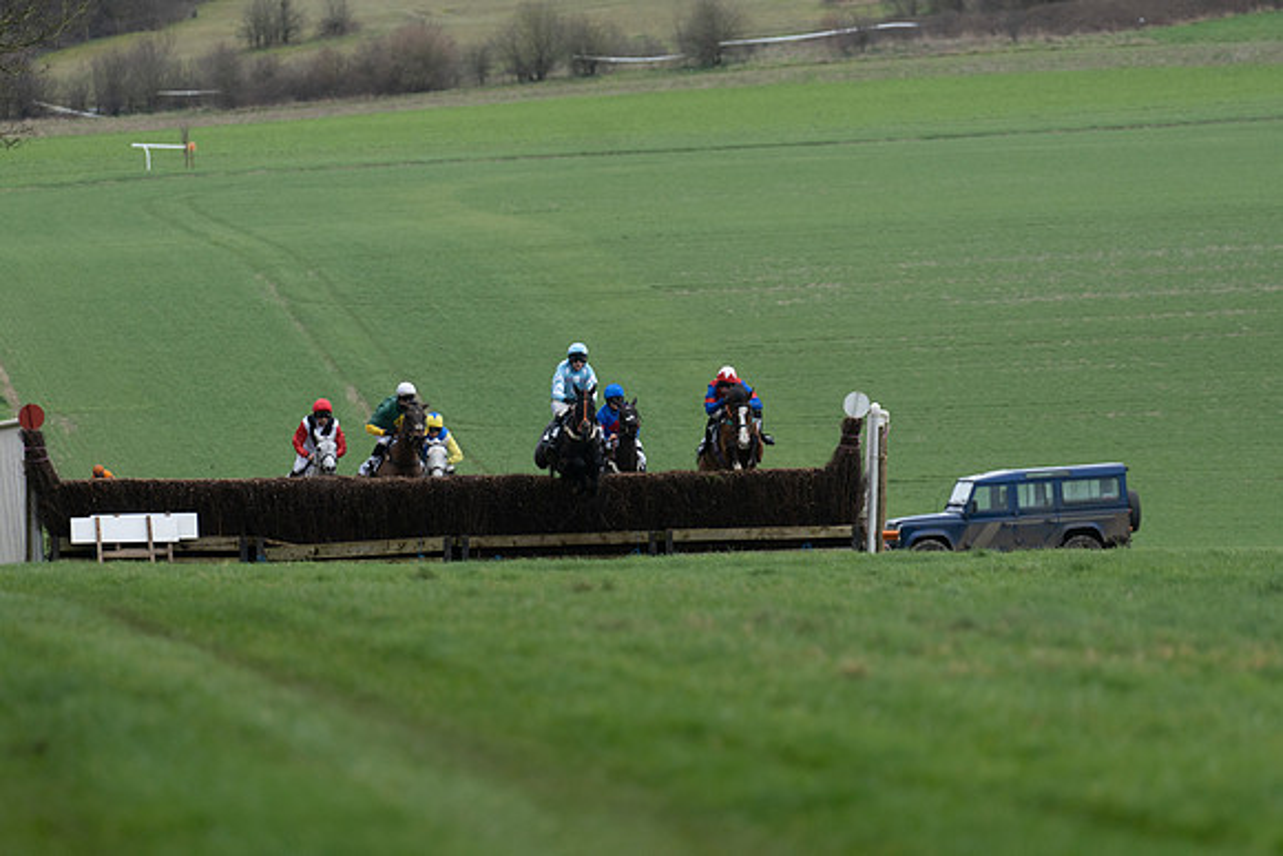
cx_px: 642
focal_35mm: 376
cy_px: 428
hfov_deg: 5.5
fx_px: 13403
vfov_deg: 3.7
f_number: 4
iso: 500
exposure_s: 1/1000
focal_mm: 251
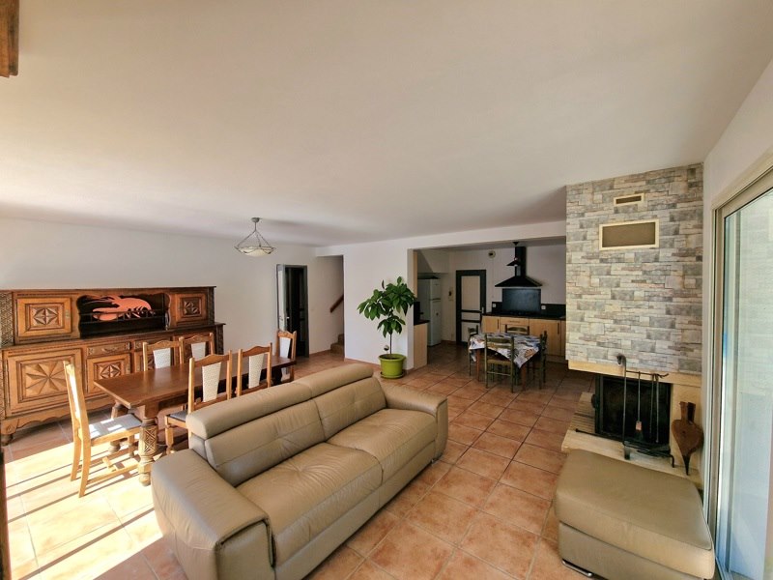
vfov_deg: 89.9
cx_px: 386
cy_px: 290
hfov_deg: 106.2
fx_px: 290
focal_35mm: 13
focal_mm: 2.2
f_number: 2.2
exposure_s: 1/455
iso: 50
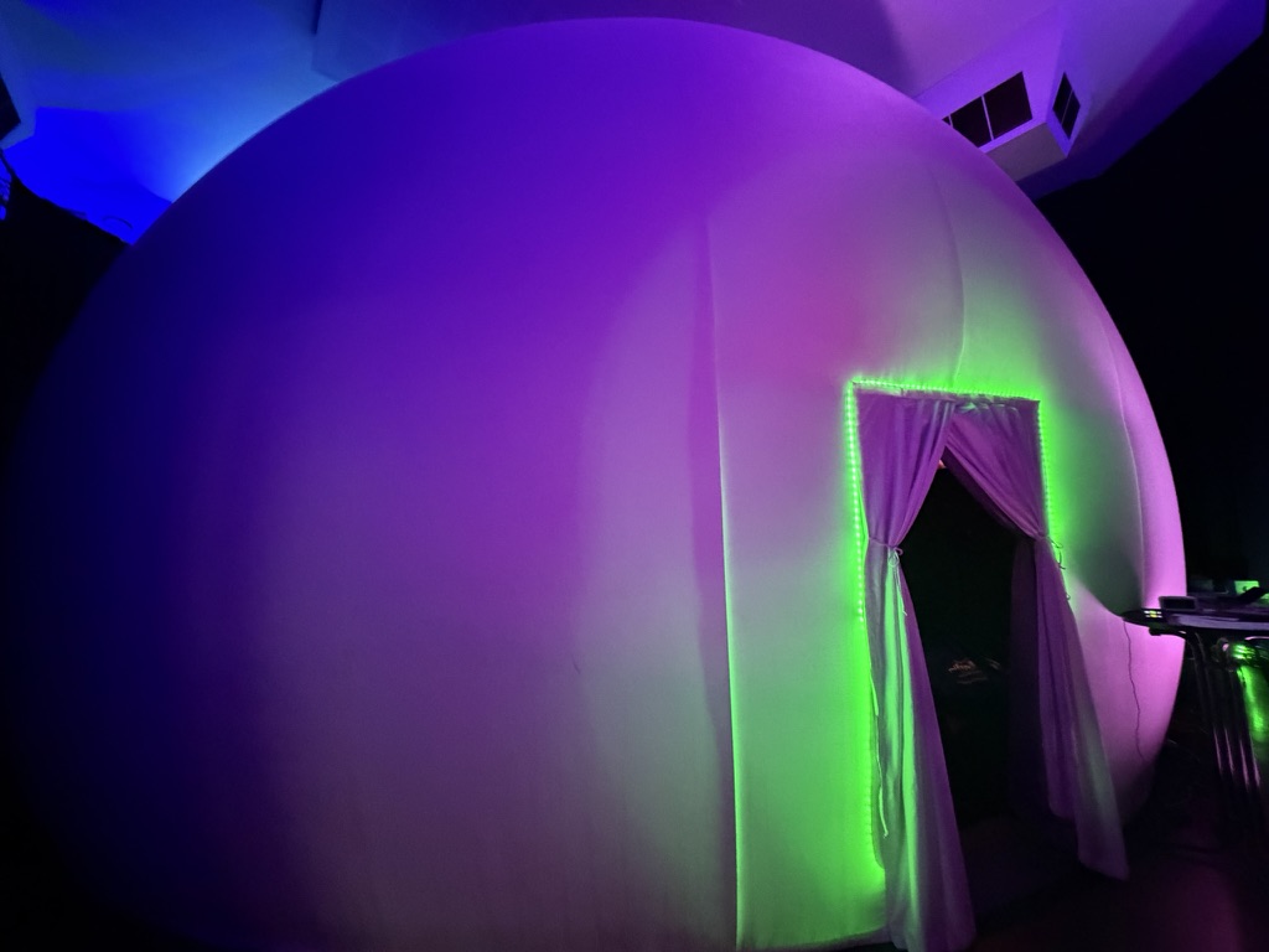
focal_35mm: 14
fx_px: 513
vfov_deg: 85.7
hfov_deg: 102.1
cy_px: 476
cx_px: 634
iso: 1600
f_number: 2.2
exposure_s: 1/40
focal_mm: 2.22
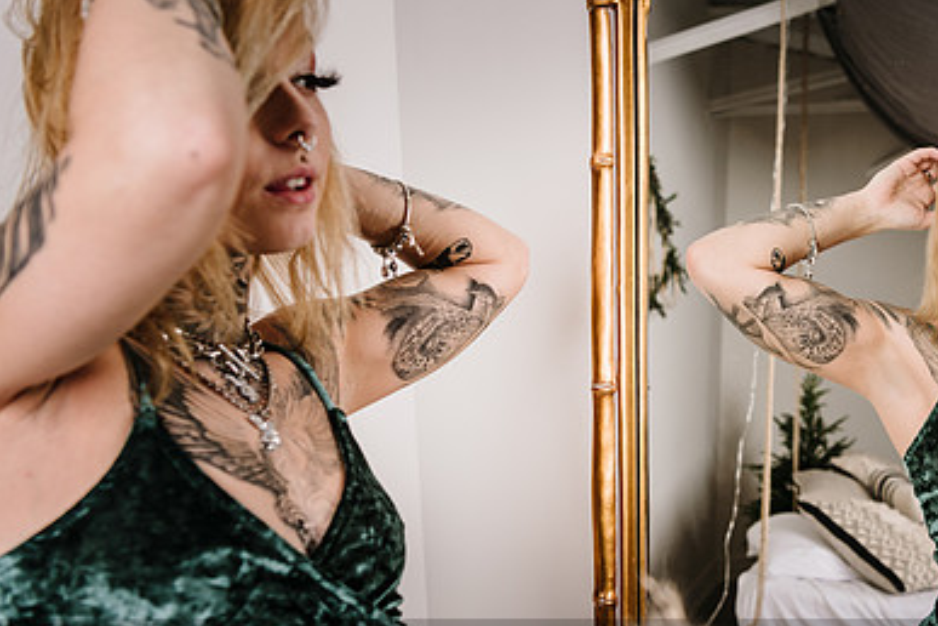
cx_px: 700
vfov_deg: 28.0
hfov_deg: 40.0
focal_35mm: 48
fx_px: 1251
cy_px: 368
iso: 64
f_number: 4
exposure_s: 1/125
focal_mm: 32
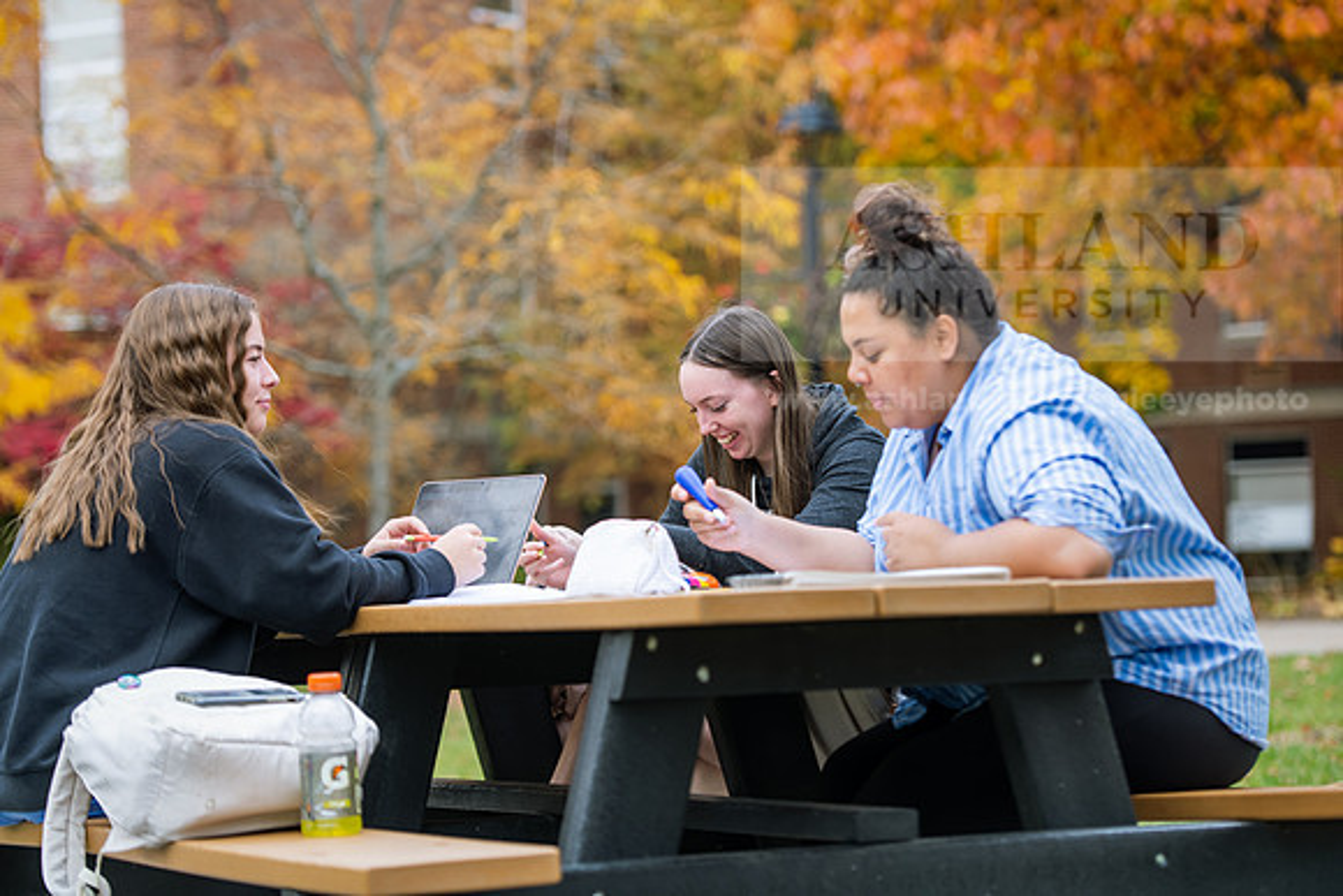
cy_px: 448
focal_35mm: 100
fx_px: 3731
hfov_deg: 20.4
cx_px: 672
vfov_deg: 13.7
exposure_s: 1/400
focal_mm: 100
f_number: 3.2
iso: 160
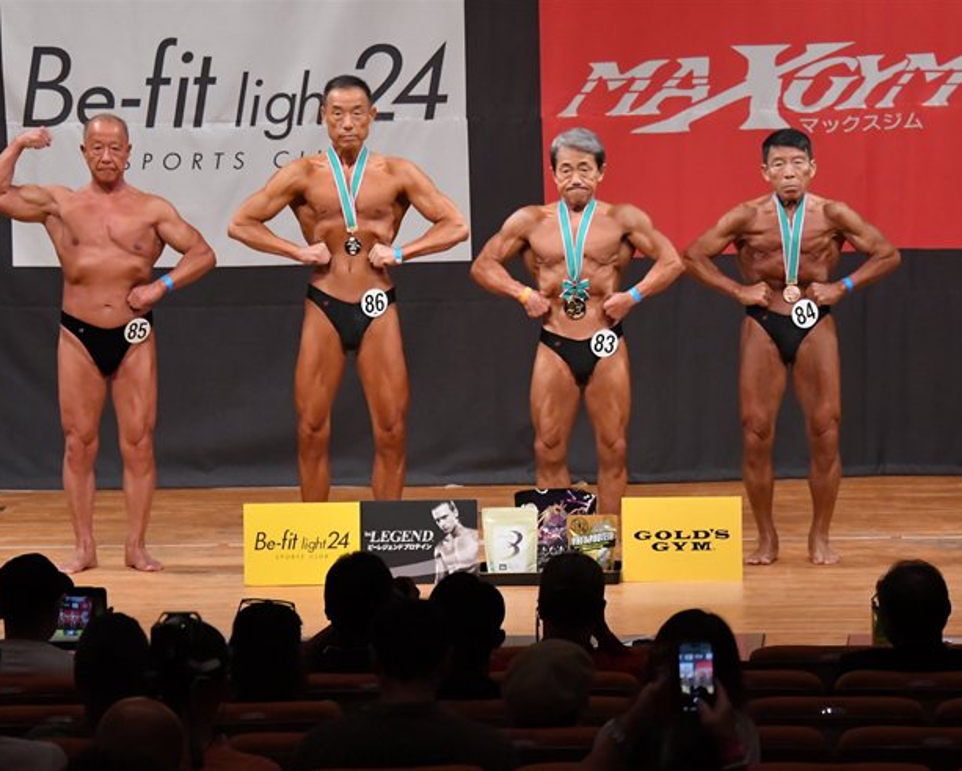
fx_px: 6181
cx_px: 446
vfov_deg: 7.1
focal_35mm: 217
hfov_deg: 8.9
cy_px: 404
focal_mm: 122
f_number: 5.6
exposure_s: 1/400
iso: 5600
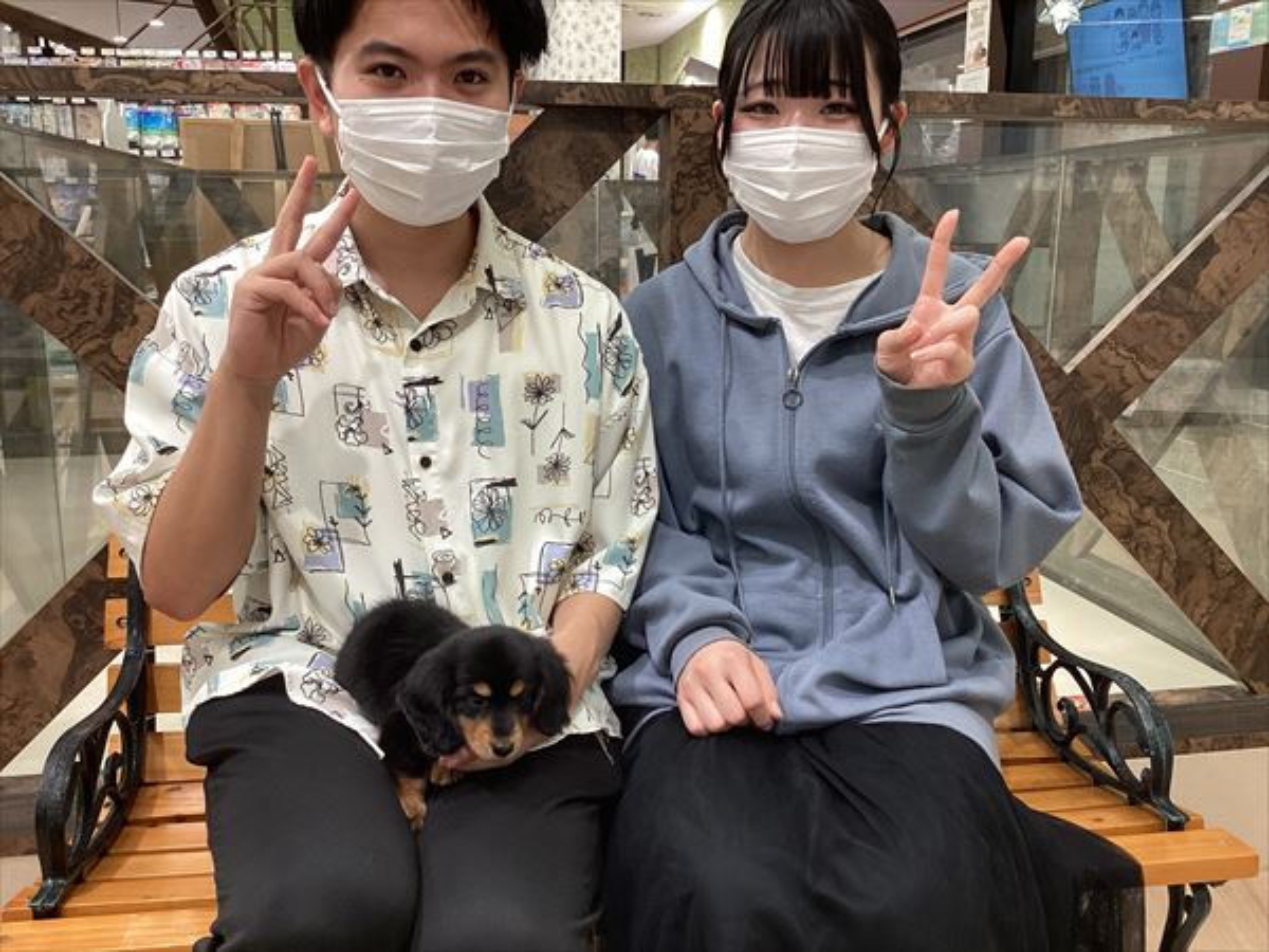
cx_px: 634
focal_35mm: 31
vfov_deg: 45.4
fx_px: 1136
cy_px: 476
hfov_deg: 58.4
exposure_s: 1/100
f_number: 2.4
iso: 80
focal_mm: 3.3
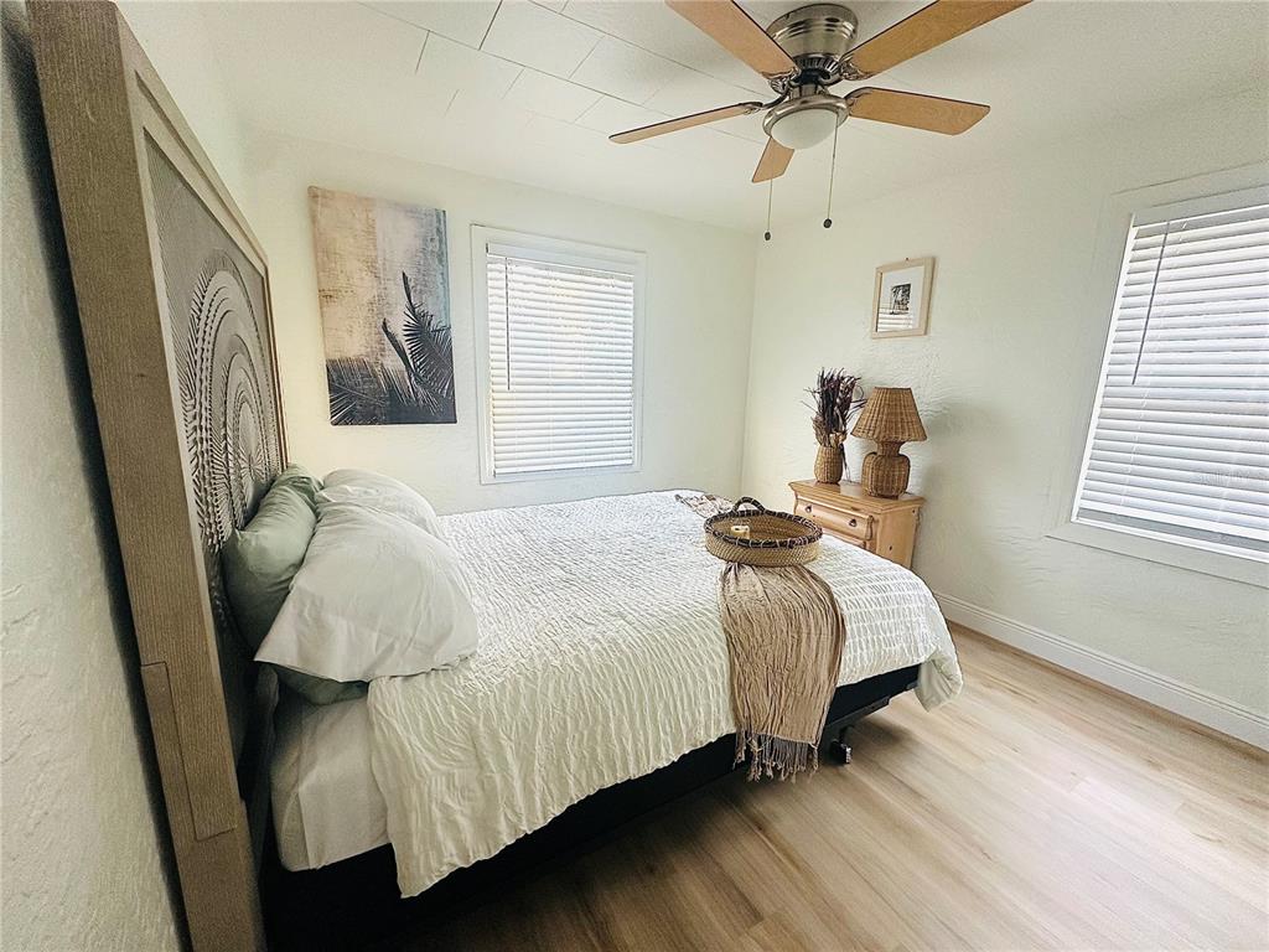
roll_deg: -1.5
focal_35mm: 14
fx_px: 513
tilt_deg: -11.4
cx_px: 634
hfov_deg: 102.1
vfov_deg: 85.7
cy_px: 476
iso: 160
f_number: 2.2
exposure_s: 1/99
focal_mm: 2.22
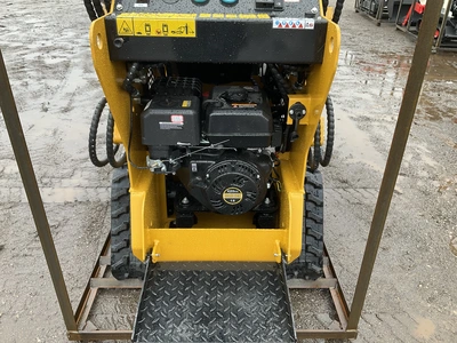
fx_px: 383
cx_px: 228
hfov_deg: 61.7
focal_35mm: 29
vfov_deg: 48.2
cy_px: 172
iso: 32
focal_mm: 3
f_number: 1.8
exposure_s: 1/122
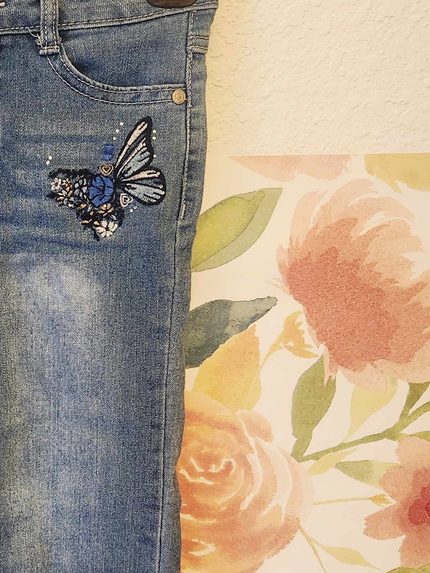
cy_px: 347
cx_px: -54
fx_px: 878
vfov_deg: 36.0
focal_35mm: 53
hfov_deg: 25.3
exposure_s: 1/40
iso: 500
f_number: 1.8
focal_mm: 5.4
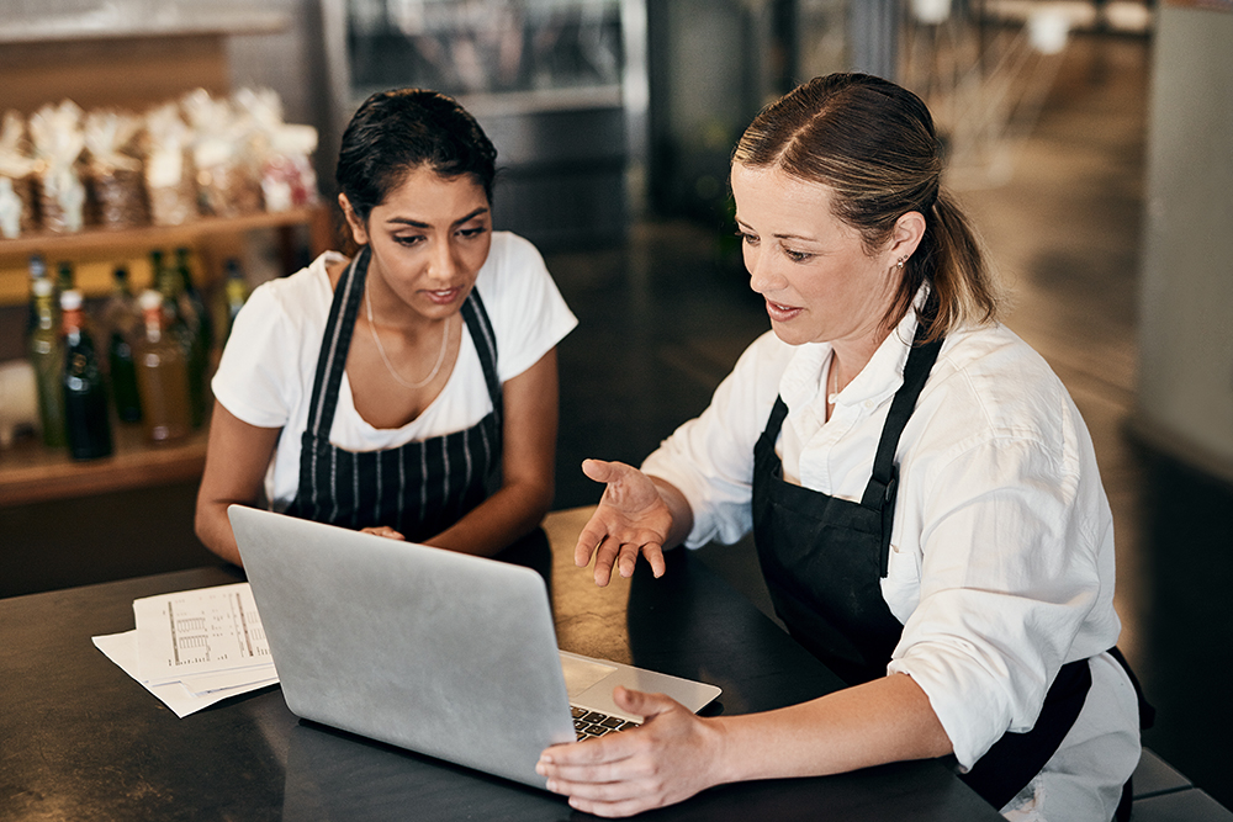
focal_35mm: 50
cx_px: 616
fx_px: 1713
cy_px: 411
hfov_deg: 39.6
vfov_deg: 27.0
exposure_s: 1/400
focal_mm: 50
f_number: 1.8
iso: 320
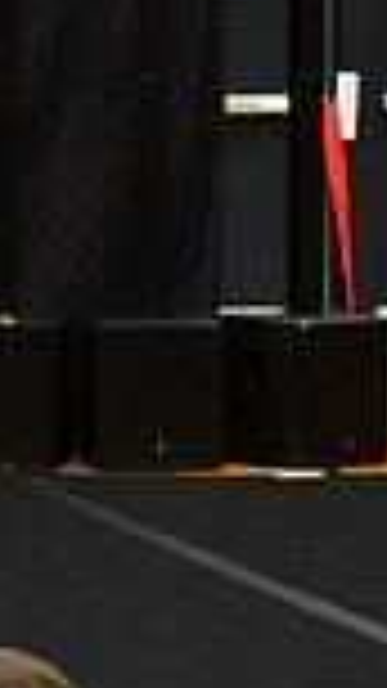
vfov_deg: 5.2
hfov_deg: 2.9
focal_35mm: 416
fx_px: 7593
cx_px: -824
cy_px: 290
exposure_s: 1/500
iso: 4000
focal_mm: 70
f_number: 4
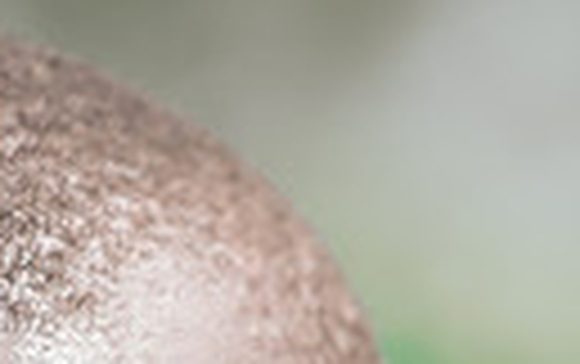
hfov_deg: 2.2
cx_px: 371
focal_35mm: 941
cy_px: 874
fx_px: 14894
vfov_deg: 1.4
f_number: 4
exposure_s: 1/250
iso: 100
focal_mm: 200
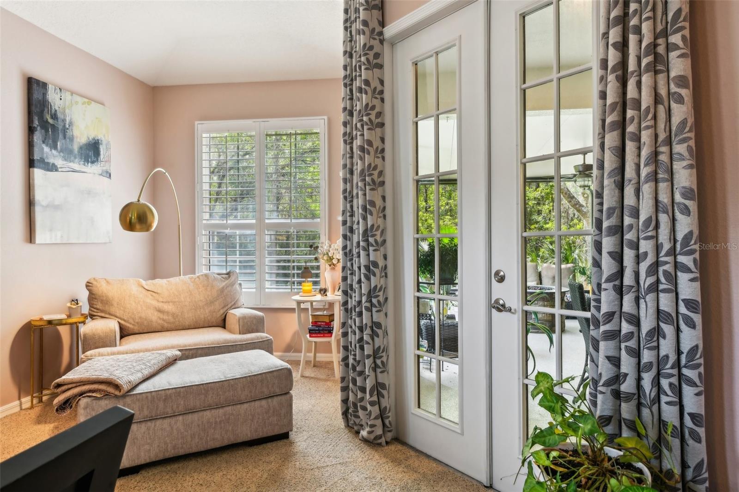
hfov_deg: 76.1
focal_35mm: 23
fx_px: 472
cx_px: 370
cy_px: 246
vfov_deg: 55.1
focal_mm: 23
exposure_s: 1/25
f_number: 8
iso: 400
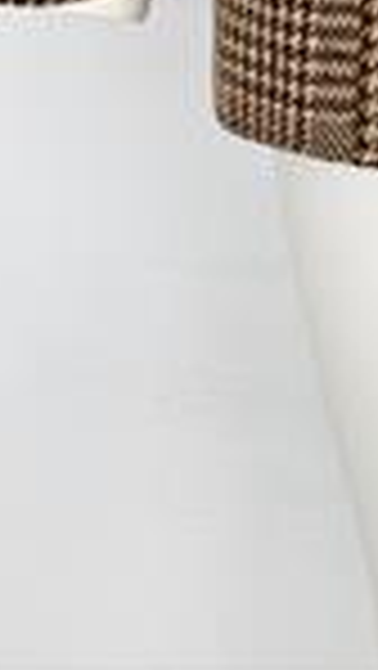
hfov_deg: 6.6
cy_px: -486
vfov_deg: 11.1
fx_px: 3238
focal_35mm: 182
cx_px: 626
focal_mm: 6.76
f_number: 1.78
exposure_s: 1/100
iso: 80
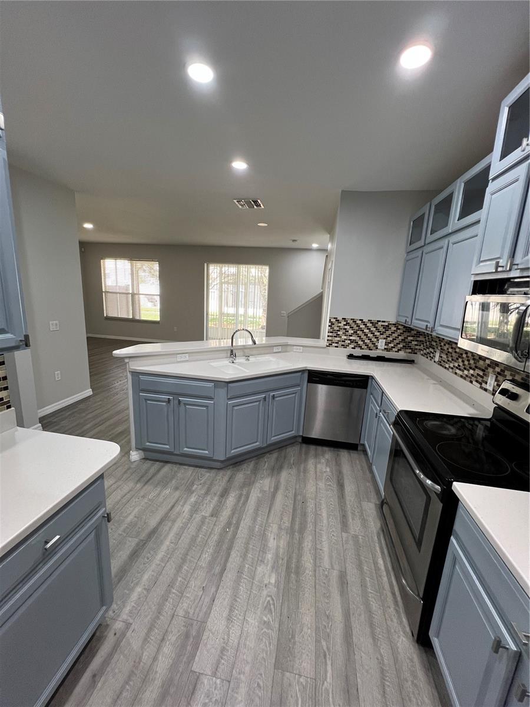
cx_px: 265
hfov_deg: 89.9
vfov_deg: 106.2
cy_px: 354
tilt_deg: -12.1
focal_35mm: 13
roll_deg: -3.3
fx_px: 265
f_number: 1.8
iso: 160
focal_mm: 1.57
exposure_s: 1/120
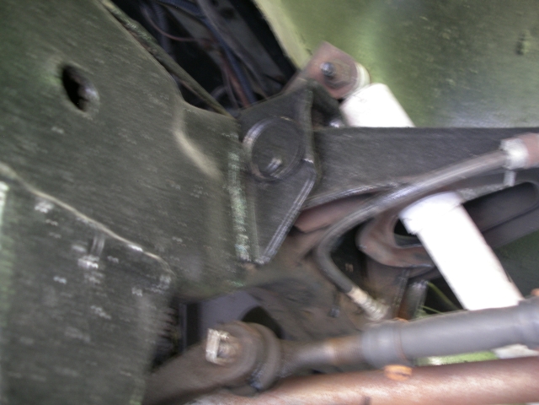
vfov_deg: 38.7
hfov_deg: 50.1
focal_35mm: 37
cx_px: 270
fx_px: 576
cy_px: 202
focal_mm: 7.8
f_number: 2.8
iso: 200
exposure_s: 1/3.33
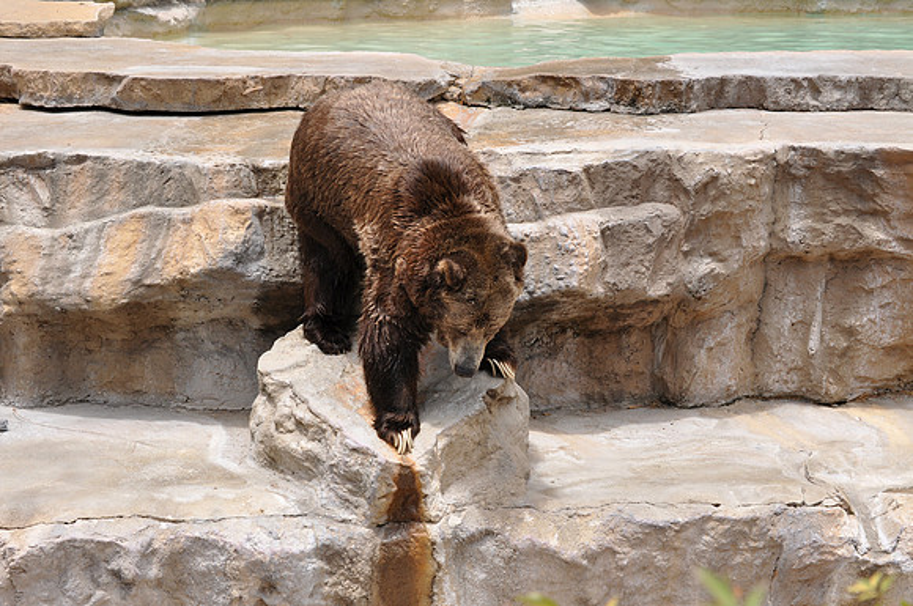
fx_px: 1520
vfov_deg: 22.6
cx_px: 456
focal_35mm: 60
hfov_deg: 33.4
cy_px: 303
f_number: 9
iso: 200
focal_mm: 40
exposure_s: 1/320
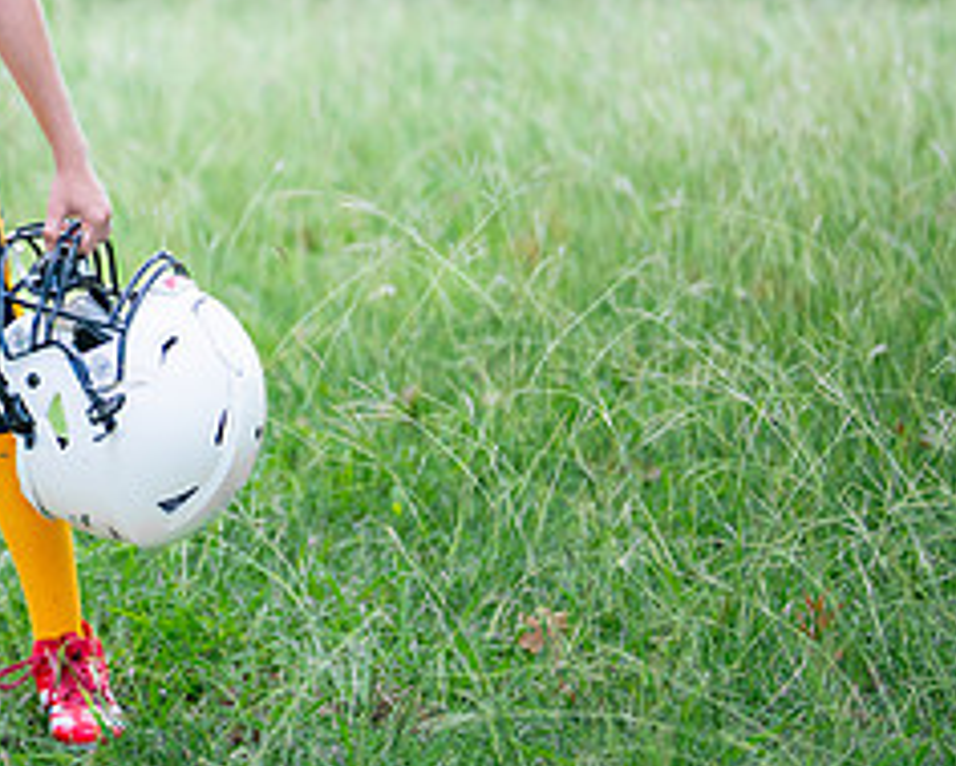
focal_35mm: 142
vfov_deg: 10.8
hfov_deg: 13.2
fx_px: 4019
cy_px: -6
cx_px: -173
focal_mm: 50
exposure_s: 1/1600
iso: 320
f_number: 1.2
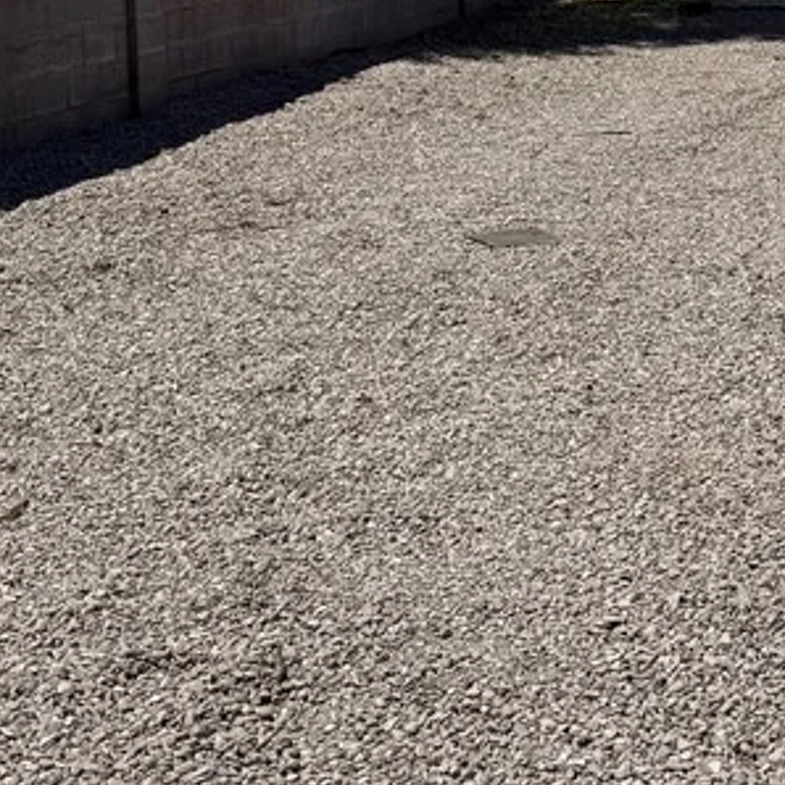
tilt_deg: -8.5
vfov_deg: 23.4
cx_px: 838
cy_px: 182
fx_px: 1873
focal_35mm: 73
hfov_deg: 22.5
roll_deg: -1.4
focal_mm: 6.76
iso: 80
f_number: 1.78
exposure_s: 1/9091
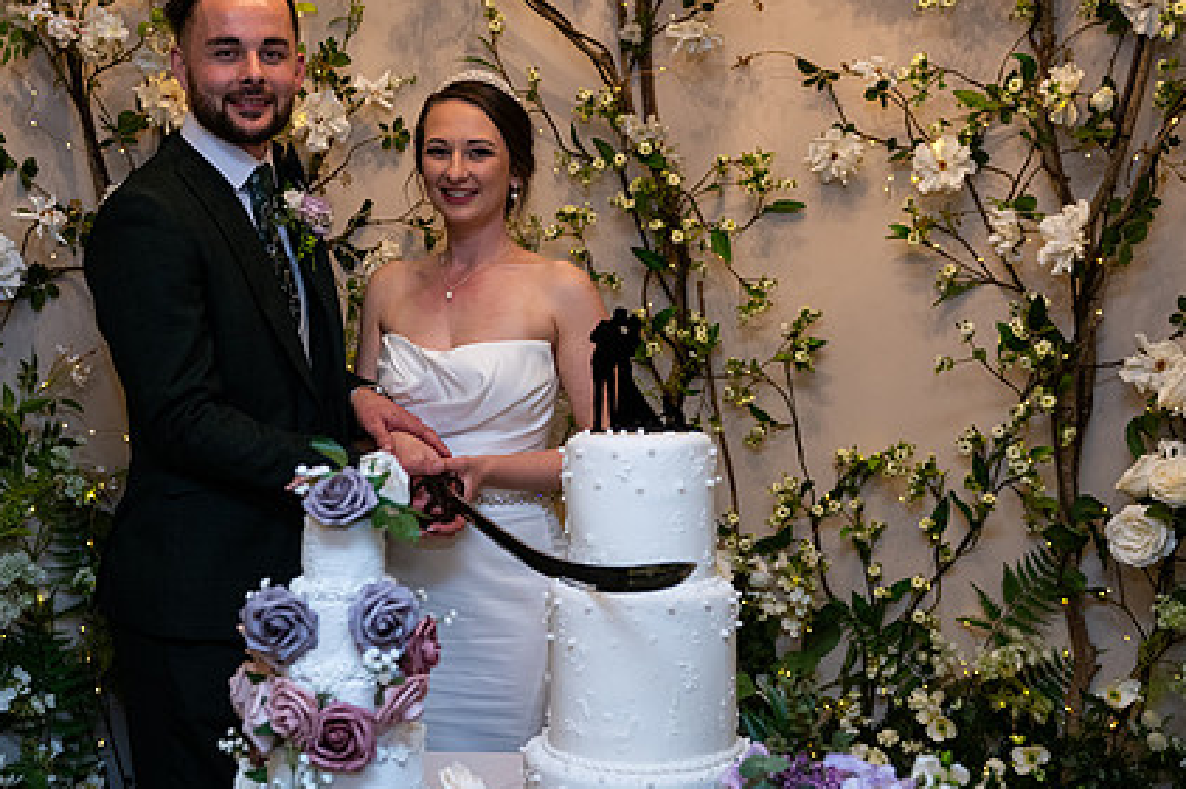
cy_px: 448
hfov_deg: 44.4
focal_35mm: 44
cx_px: 528
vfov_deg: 30.5
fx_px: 1449
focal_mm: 32
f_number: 3.5
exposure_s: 1/60
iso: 800
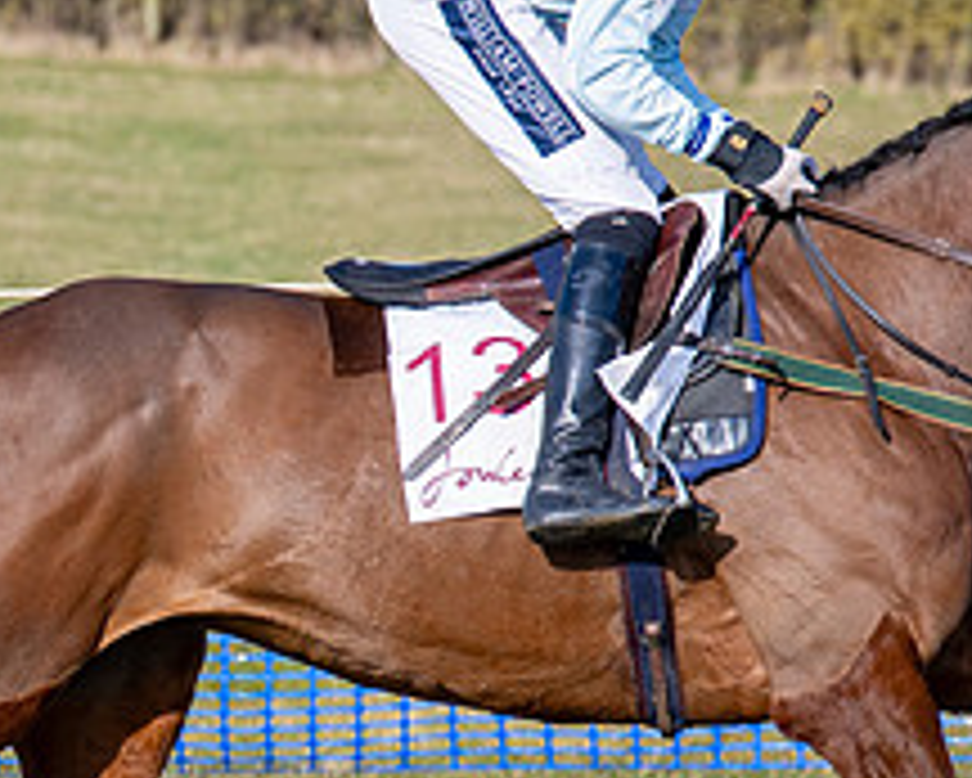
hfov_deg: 4.4
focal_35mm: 443
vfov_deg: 3.5
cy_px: 564
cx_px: 271
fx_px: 12750
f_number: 2.8
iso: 100
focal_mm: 88
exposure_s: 1/2000
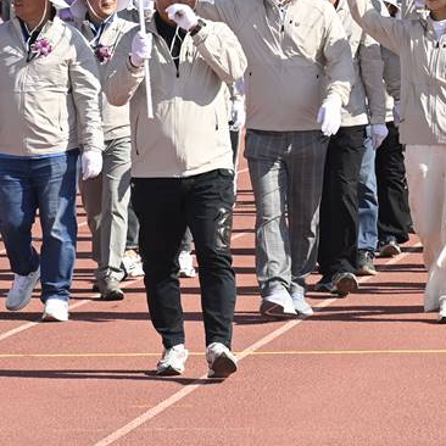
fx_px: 4067
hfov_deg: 6.3
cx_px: 439
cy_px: 7
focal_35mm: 279
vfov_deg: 6.3
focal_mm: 100
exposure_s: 1/250
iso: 100
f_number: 7.1
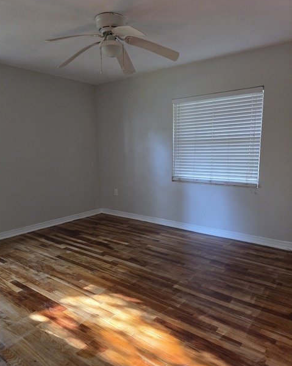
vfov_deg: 68.0
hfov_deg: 56.8
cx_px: 144
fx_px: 270
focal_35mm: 25
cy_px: 195
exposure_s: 1/120
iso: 640
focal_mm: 6.3
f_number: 1.7
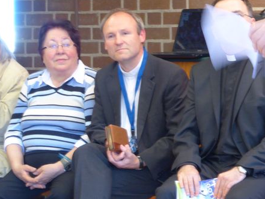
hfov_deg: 7.7
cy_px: 66
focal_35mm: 257
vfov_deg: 5.8
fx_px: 1968
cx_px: 132
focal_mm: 28.7
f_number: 5.5
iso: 400
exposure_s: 1/6
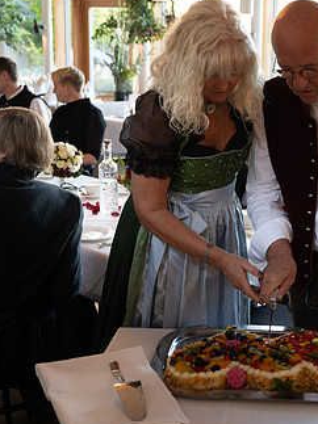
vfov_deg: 33.8
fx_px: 699
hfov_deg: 24.8
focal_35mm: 57
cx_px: 292
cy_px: 213
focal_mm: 33
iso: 400
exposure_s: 1/40
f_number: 3.2
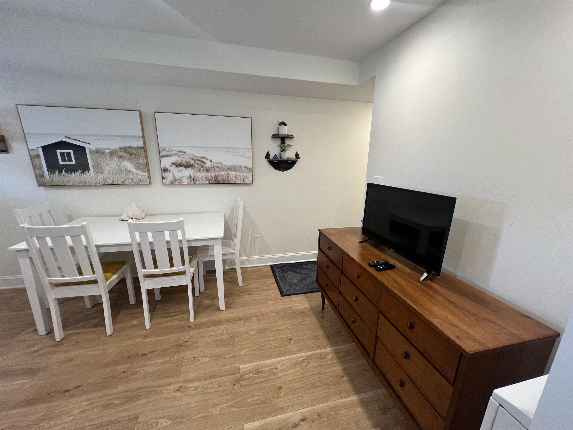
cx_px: 286
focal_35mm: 13
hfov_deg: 106.2
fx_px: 215
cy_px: 215
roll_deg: -0.5
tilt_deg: -12.5
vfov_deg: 89.9
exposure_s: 1/120
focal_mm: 1.57
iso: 250
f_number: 1.8
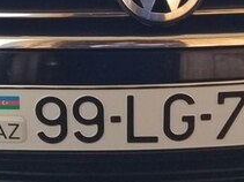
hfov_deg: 20.2
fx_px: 683
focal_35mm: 97
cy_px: -96
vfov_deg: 14.2
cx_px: 117
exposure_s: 1/40
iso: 125
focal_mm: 3.3
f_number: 2.2
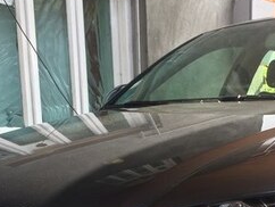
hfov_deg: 24.3
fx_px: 628
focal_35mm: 79
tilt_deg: -12.9
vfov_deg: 17.8
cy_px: 246
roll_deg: -1.4
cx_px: 220
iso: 32
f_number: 2.2
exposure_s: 1/192
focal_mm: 4.15
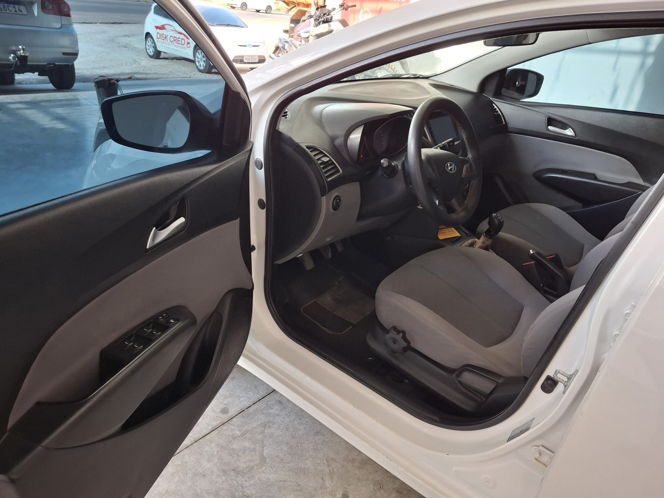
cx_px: 332
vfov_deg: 54.9
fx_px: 480
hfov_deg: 69.4
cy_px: 249
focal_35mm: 25
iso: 200
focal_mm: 4.69
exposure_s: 1/100
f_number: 1.8
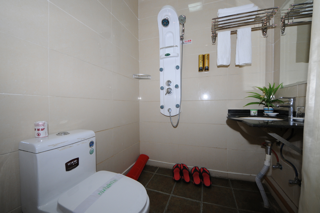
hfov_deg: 103.3
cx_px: 160
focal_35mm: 14
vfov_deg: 80.1
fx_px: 127
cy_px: 106
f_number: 4.8
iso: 400
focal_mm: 9.5
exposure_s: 1/40
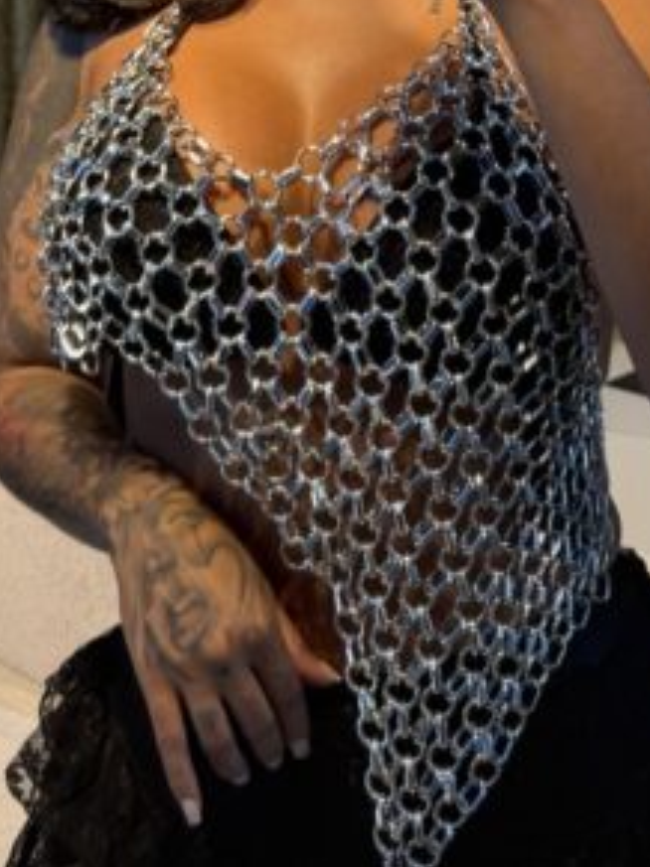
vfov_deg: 32.4
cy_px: 16
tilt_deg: -6.9
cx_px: 391
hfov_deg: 26.5
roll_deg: +3.5
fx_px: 1378
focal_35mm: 55
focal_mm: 6.76
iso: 64
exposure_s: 1/165
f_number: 1.78
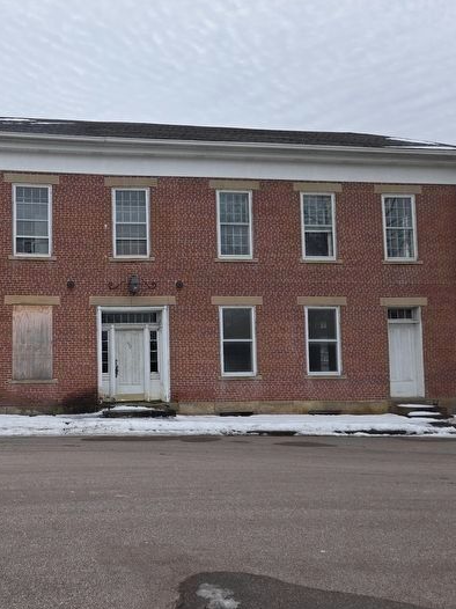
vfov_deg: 52.6
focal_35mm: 35
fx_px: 615
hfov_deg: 38.5
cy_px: 301
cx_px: 67
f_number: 1.8
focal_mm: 5.4
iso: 25
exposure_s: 1/750
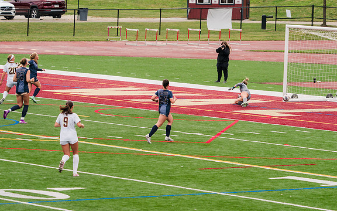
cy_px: 103
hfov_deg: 8.8
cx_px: 169
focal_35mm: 238
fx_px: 2186
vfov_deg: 5.5
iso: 640
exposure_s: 1/1600
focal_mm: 232
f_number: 5.6
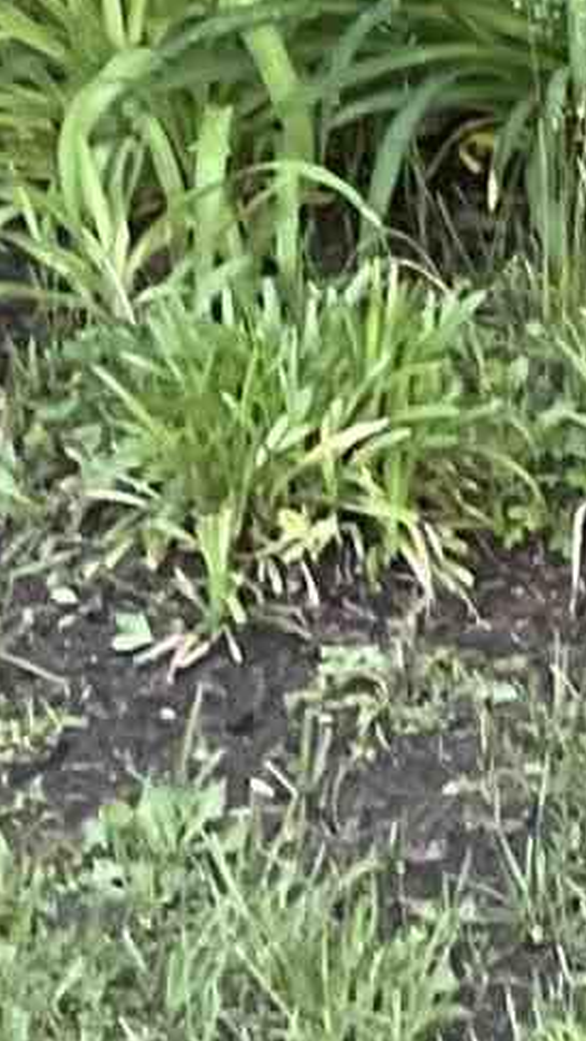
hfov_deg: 5.4
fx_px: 5522
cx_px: 2177
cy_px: -912
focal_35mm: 200
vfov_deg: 10.1
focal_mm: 3
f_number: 1.8
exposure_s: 1/60
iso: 50
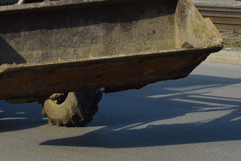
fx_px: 1214
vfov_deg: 7.5
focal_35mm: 181
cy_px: -46
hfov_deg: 11.2
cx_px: 9
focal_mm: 45
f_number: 5.6
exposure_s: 1/800
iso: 100
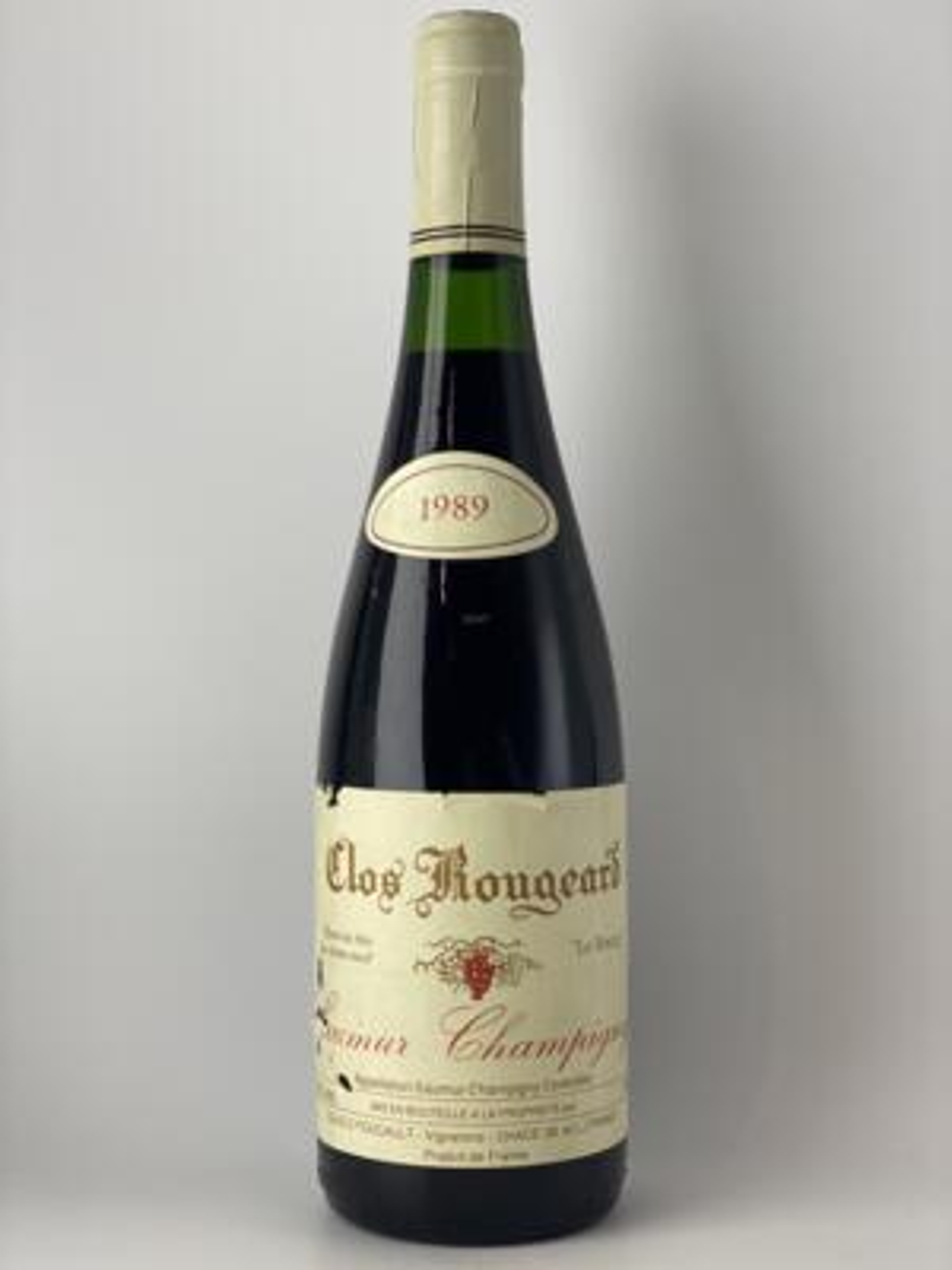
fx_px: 1907
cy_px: 635
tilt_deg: +2.3
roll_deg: -0.6
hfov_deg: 28.0
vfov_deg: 36.8
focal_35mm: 52
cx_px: 476
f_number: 2
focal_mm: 6
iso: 64
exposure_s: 1/122
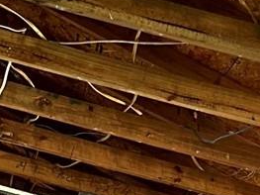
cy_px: 563
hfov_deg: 12.2
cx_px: -72
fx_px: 1186
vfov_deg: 8.1
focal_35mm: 158
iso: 200
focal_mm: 5.7
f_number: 1.5
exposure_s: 1/60
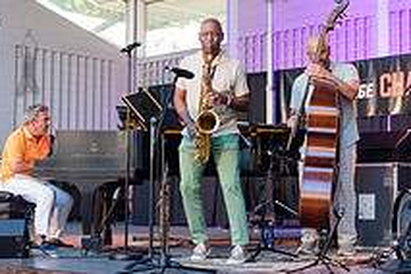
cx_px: 276
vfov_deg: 20.3
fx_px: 765
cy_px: 155
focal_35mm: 67
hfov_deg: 29.9
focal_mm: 24
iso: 3200
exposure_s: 1/400
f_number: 4
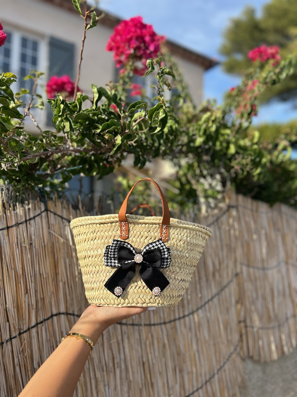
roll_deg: -0.7
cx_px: 148
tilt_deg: +3.2
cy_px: 198
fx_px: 297
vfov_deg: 67.3
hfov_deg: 53.1
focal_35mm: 26
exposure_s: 1/4444
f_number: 1.5
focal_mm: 5.7
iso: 50
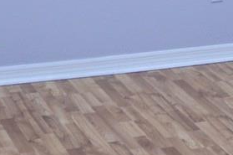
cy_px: -156
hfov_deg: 16.5
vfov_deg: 10.2
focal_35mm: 124
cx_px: 73
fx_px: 801
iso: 400
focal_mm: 18
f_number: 4
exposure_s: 1/60
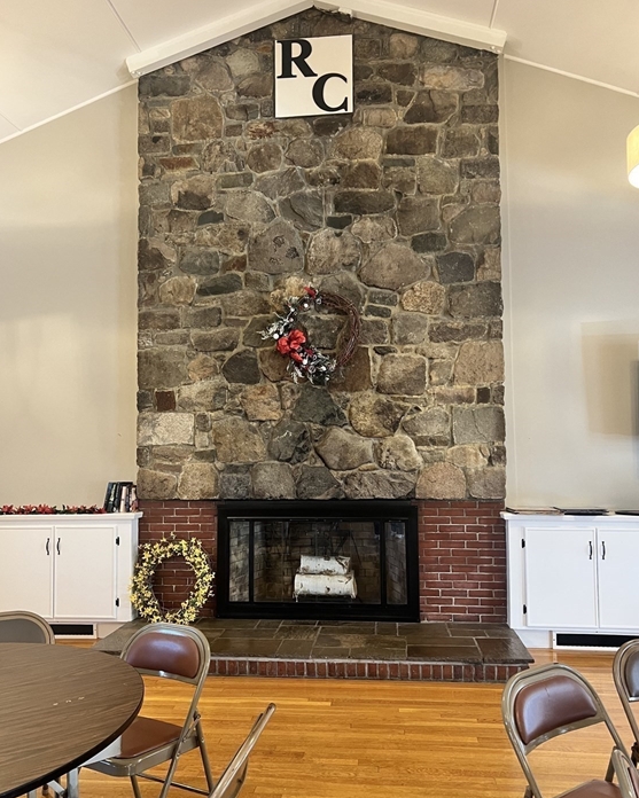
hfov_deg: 51.5
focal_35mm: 28
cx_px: 326
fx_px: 662
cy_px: 421
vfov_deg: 62.2
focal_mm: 5.7
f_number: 1.5
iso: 200
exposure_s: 1/60
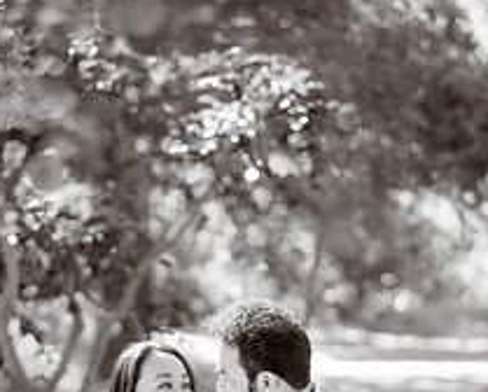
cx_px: 180
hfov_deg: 14.8
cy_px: 368
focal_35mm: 130
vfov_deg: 11.8
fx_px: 1881
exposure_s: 1/1000
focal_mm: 50
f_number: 1.4
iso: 200
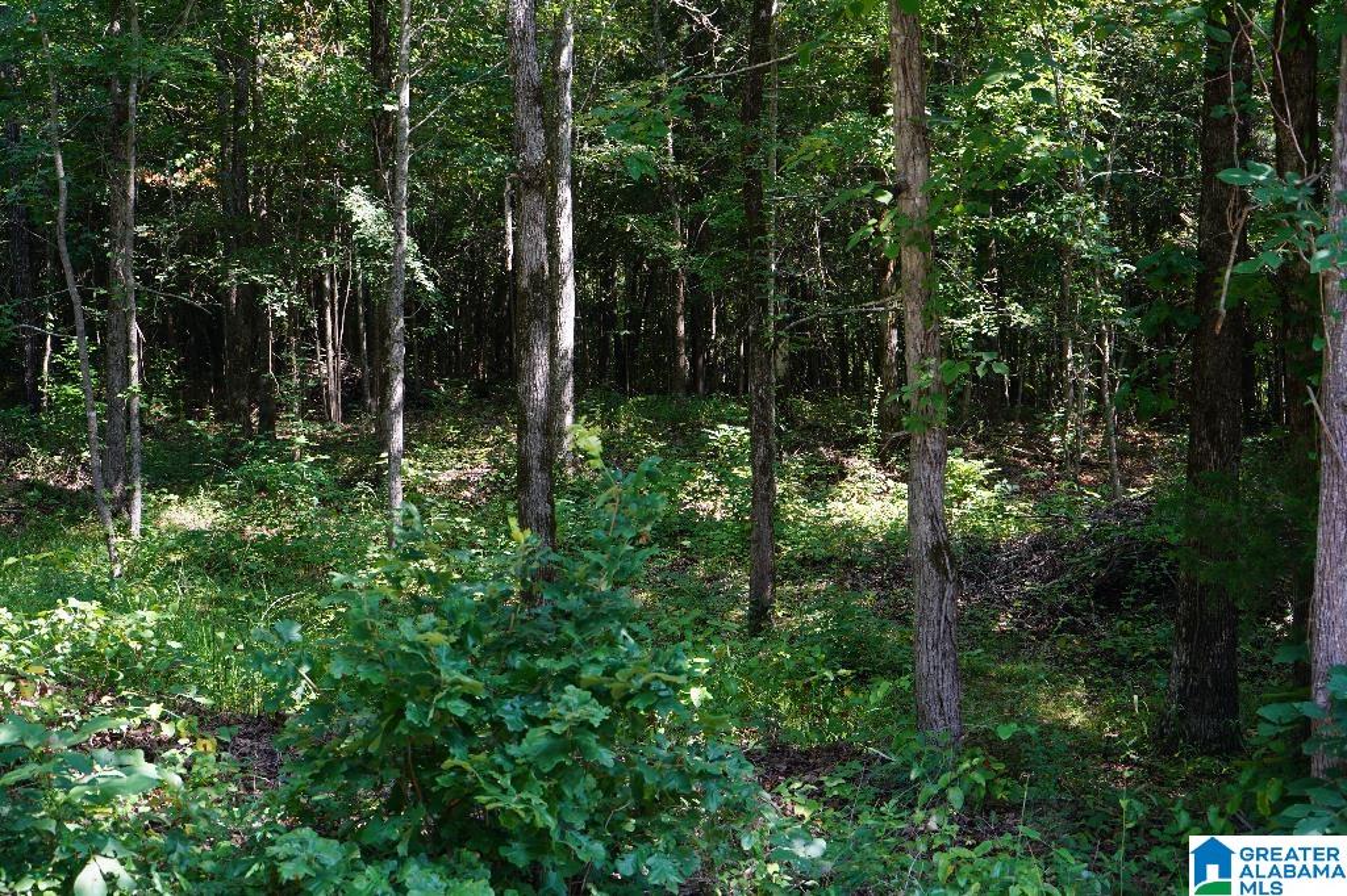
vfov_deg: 23.0
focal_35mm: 59
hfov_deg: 33.9
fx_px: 2207
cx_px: 674
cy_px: 448
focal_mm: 59
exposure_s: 1/60
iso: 125
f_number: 5
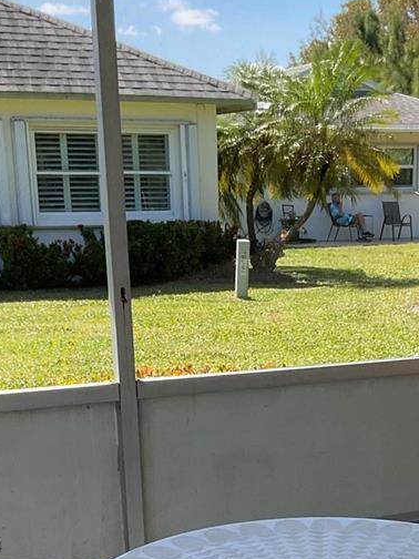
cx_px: 297
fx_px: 1114
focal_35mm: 69
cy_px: 546
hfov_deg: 21.2
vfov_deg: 26.8
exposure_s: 1/403
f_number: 1.8
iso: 16
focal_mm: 3
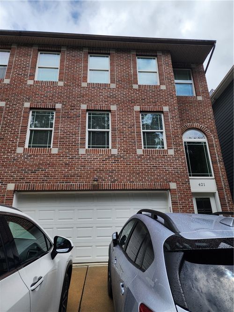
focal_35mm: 23
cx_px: 117
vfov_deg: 73.9
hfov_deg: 58.9
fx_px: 207
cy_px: 156
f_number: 1.8
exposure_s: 1/1126
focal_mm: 6.4
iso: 12
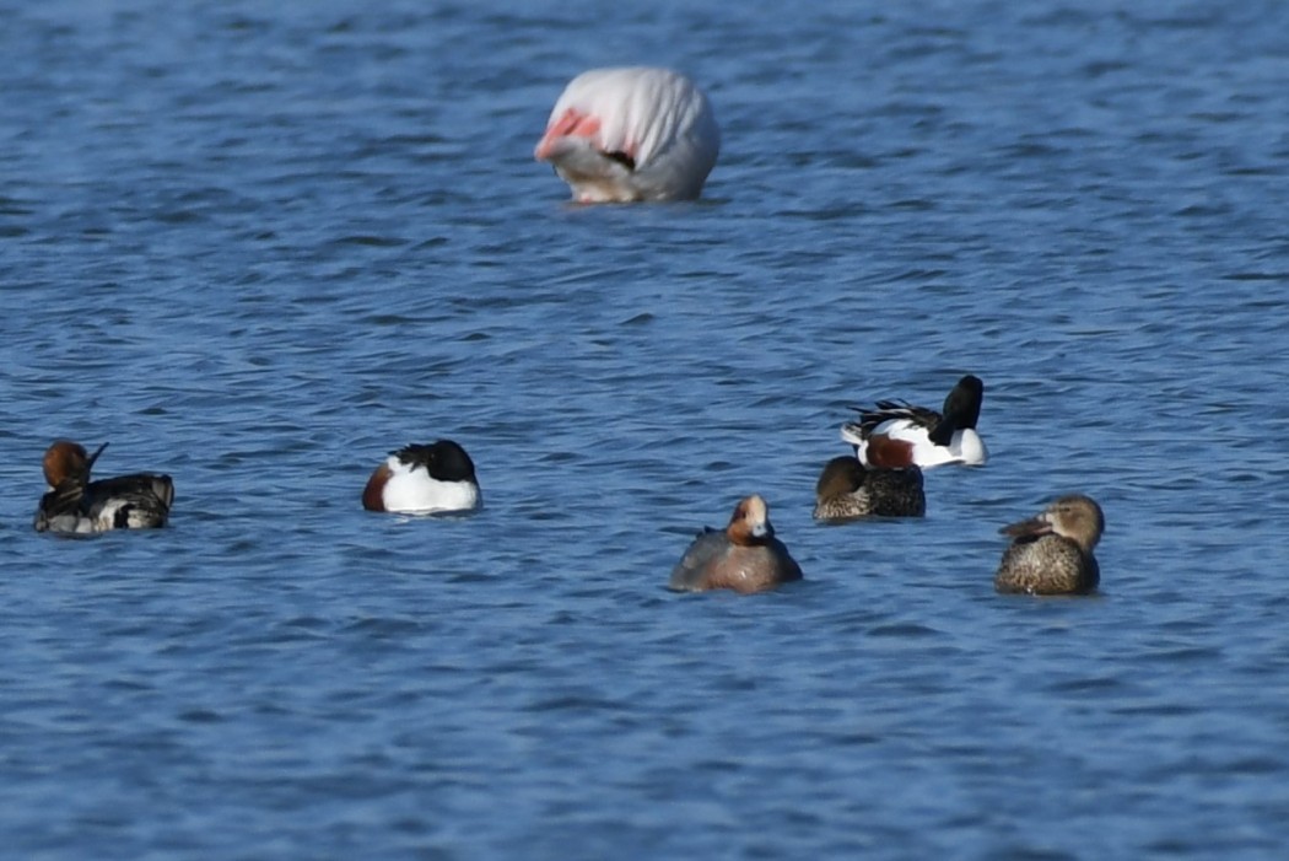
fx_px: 26864
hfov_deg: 2.7
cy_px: 430
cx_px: 644
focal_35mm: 750
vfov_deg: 1.8
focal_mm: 500
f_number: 6.3
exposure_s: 1/1600
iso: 200
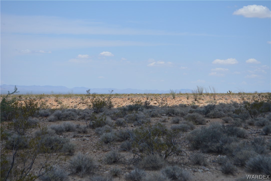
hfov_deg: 24.6
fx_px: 621
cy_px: 90
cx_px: 136
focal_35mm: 82
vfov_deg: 16.6
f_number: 7.1
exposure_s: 1/1600
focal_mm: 55
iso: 400
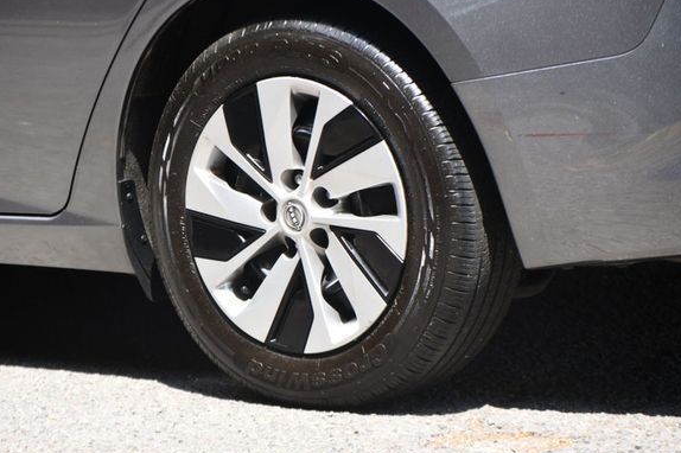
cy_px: 208
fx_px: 4575
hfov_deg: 8.5
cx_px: 313
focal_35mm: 242
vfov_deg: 5.7
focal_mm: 145
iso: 360
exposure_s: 1/500
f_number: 5.6
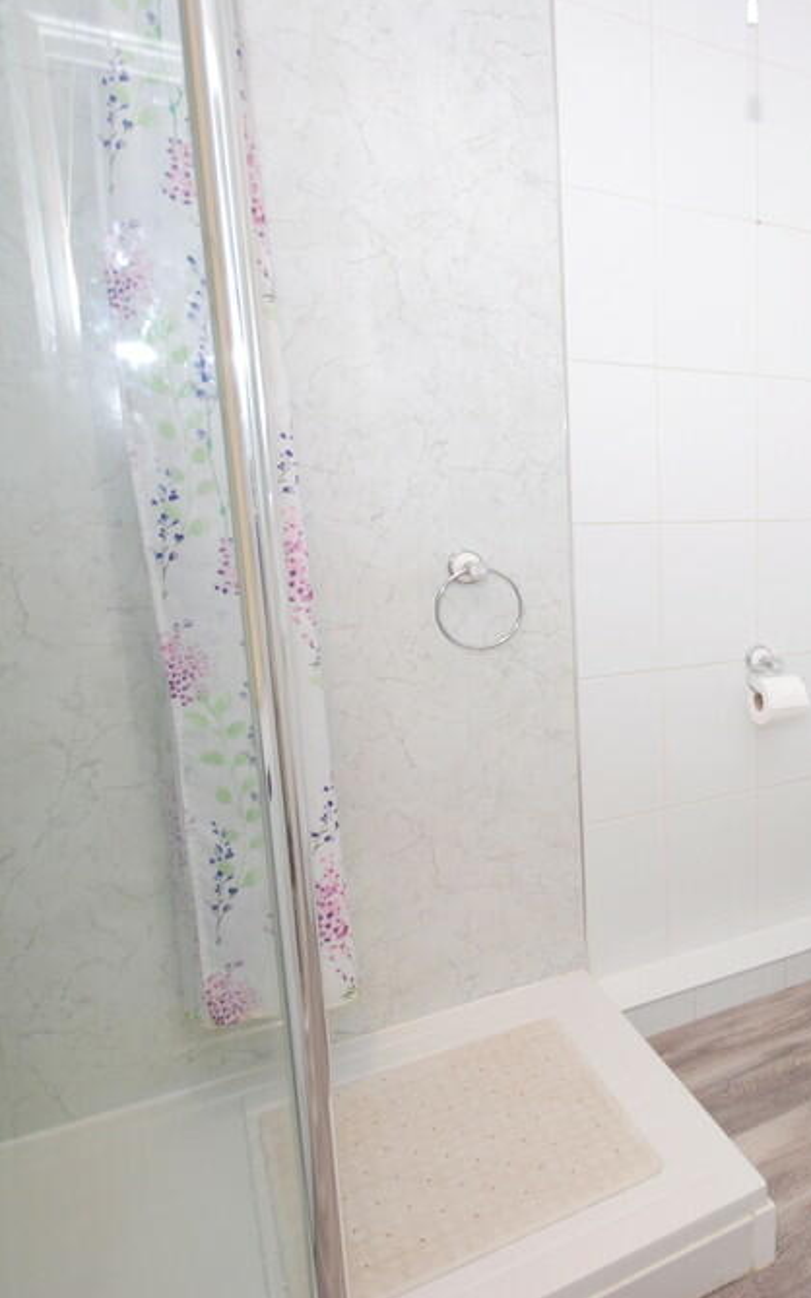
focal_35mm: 26
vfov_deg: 70.9
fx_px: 912
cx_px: 805
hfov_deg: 41.8
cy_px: 643
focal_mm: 11
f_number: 4.2
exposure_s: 1/60
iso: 220
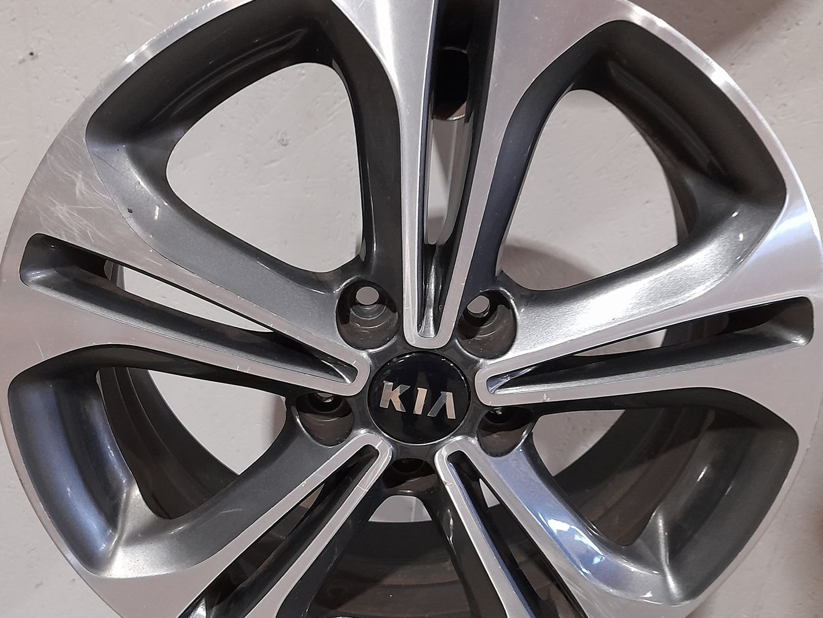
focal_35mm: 36
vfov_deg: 39.6
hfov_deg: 51.3
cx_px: 402
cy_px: 343
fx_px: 856
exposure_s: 1/50
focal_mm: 4.6
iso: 320
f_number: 2
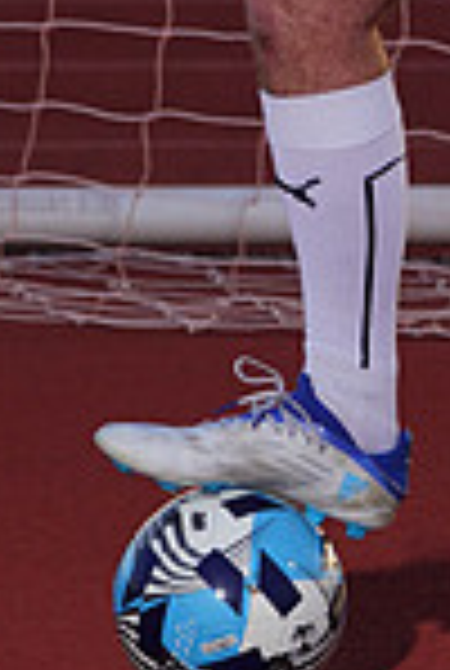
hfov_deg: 1.8
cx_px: 623
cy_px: -265
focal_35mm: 777
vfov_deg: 2.6
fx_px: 14500
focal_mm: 200
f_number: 5.6
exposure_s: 1/200
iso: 200
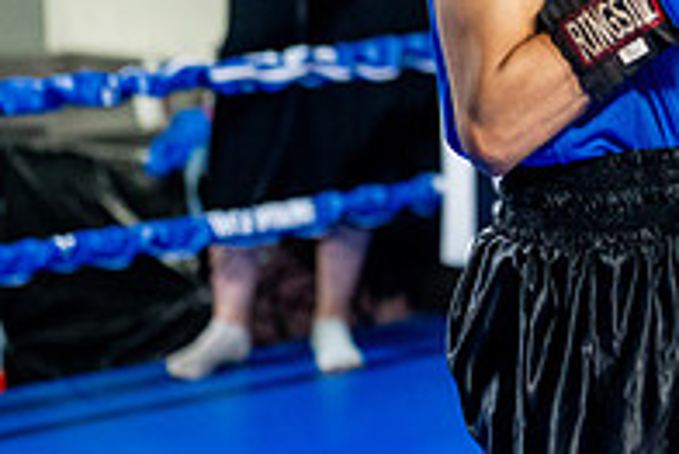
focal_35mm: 192
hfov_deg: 10.5
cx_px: 883
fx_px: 3624
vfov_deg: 7.1
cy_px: -40
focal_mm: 65
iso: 4000
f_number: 2
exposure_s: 1/800
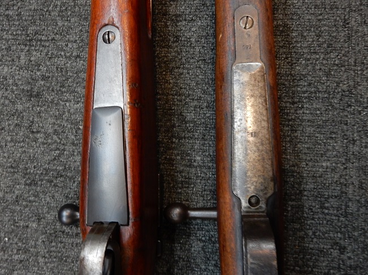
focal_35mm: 30
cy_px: 138
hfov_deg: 60.0
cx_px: 184
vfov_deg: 46.8
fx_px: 319
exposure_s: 1/8
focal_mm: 5.4
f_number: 4
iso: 400
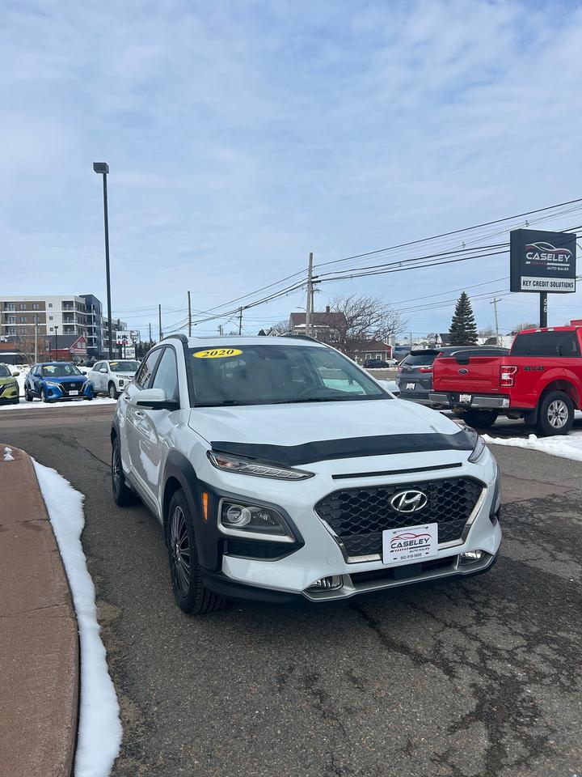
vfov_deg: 67.3
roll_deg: +1.1
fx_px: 583
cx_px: 291
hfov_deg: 53.1
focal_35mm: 26
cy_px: 388
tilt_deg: +0.6
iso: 50
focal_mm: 5.7
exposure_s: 1/6993
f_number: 1.5
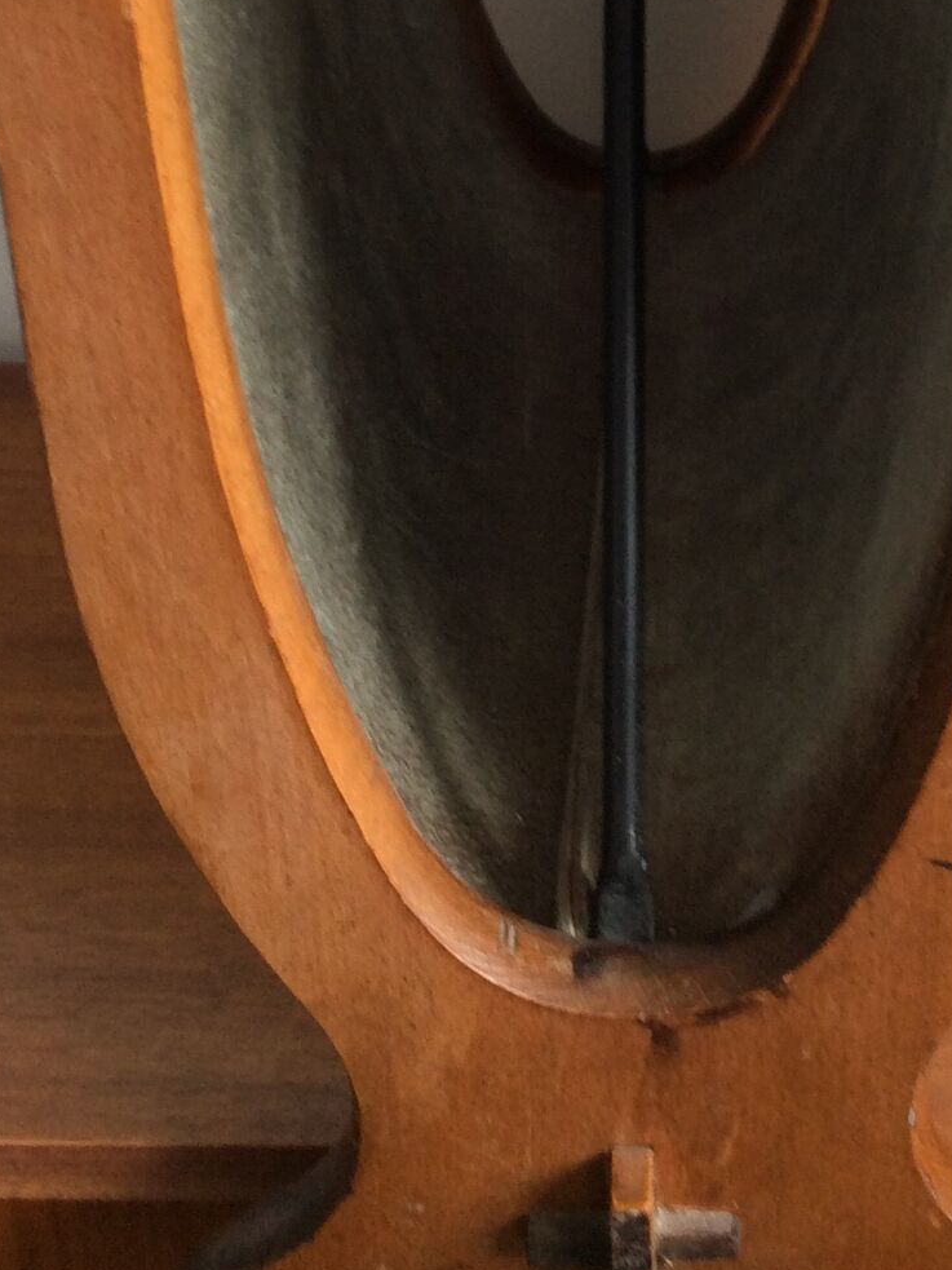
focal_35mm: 65
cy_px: 200
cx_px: 626
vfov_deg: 29.0
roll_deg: +2.0
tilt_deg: -21.7
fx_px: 2384
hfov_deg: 22.5
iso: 40
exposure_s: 1/25
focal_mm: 3.3
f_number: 2.4
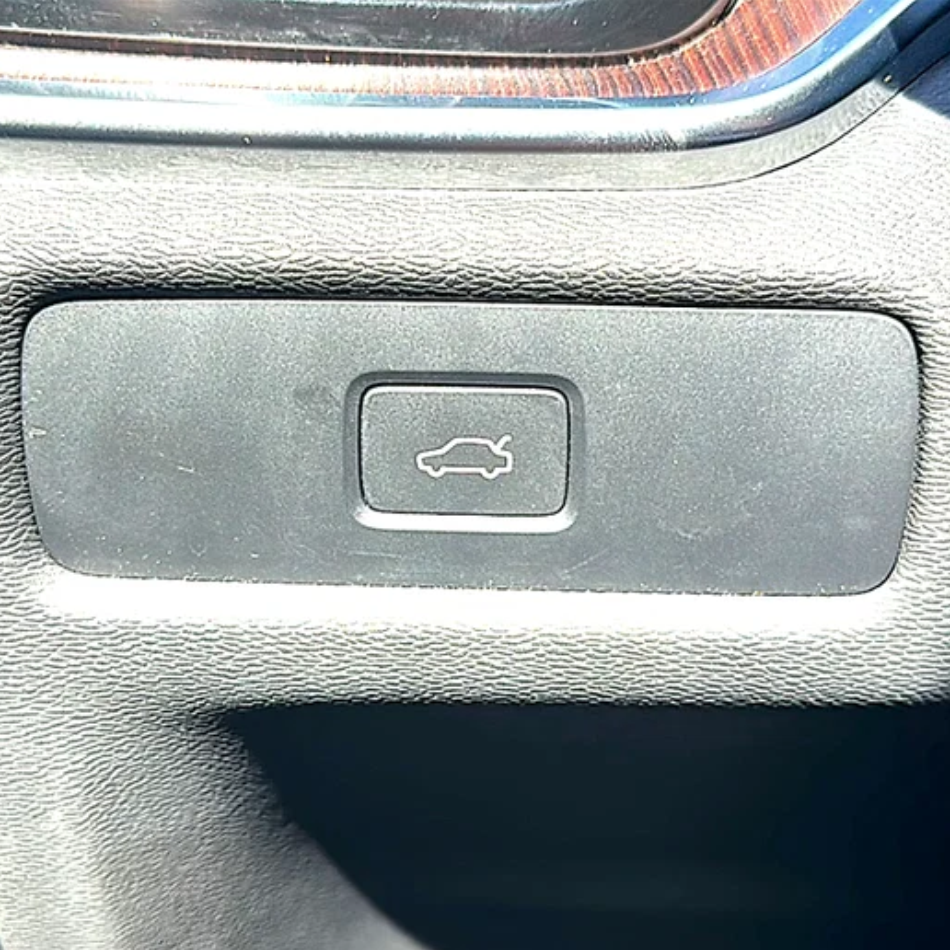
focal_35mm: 48
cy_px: 481
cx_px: 455
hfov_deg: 35.4
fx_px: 1490
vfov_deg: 35.4
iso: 80
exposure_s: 1/319
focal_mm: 6.86
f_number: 1.78
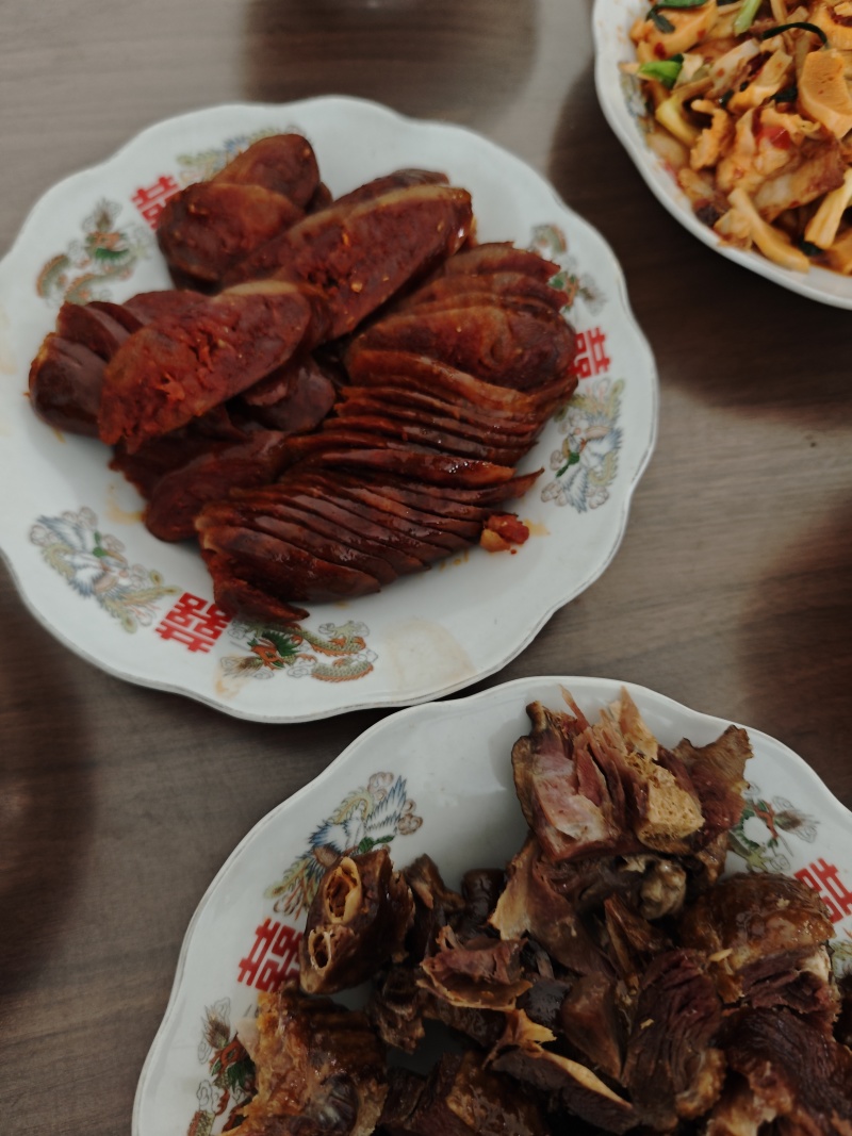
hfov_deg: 58.9
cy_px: 568
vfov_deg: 73.9
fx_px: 755
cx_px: 426
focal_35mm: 23
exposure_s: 1/52.1
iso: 500
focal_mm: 6.55
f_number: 1.62
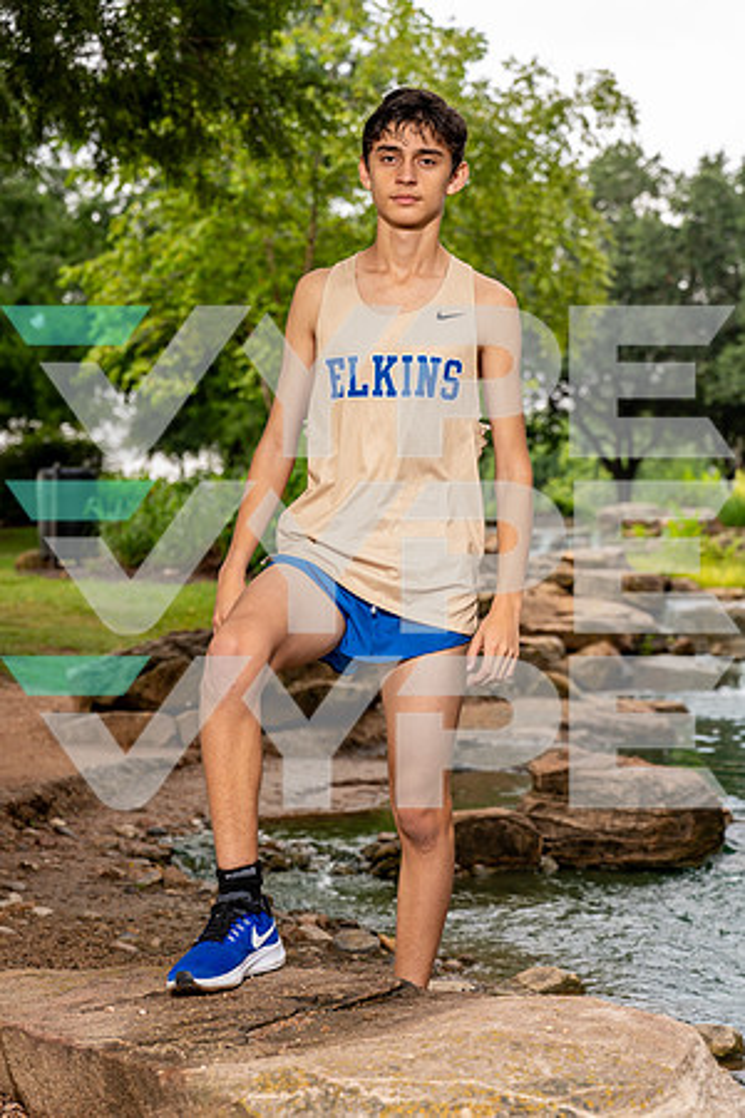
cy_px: 559
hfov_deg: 21.6
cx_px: 372
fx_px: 1955
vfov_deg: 31.9
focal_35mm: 63
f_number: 4
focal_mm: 63
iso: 160
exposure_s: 1/250
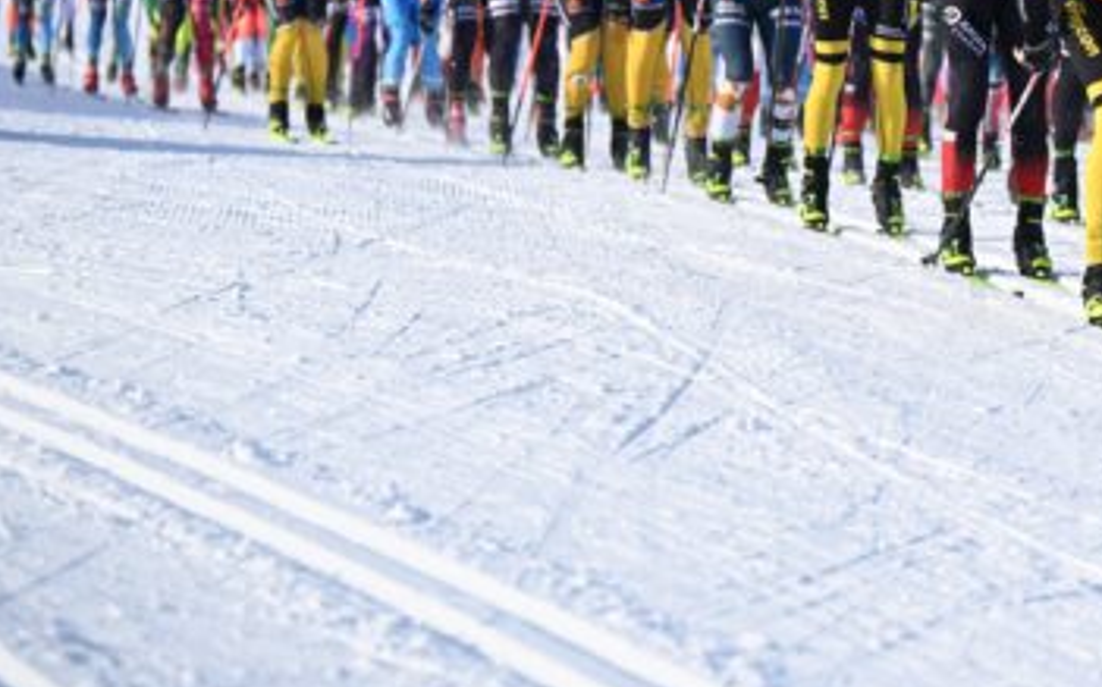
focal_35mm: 279
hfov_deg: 7.5
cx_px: 1074
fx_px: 8375
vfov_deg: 4.7
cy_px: -47
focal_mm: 125
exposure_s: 1/20000
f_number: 3.5
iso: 1250
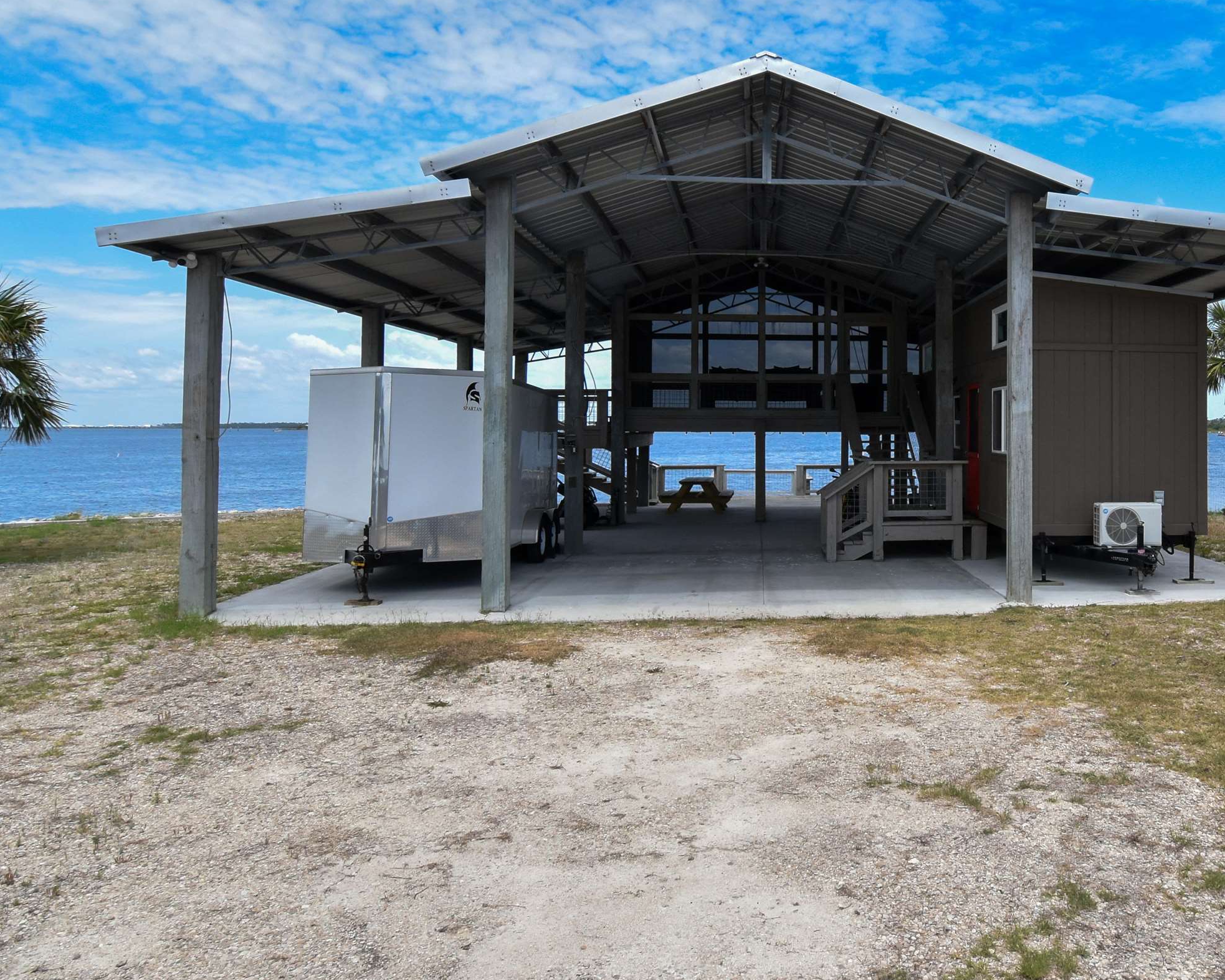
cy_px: 406
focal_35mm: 22
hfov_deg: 71.8
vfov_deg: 62.7
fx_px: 798
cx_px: 856
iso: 400
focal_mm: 10
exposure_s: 1/400
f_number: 10
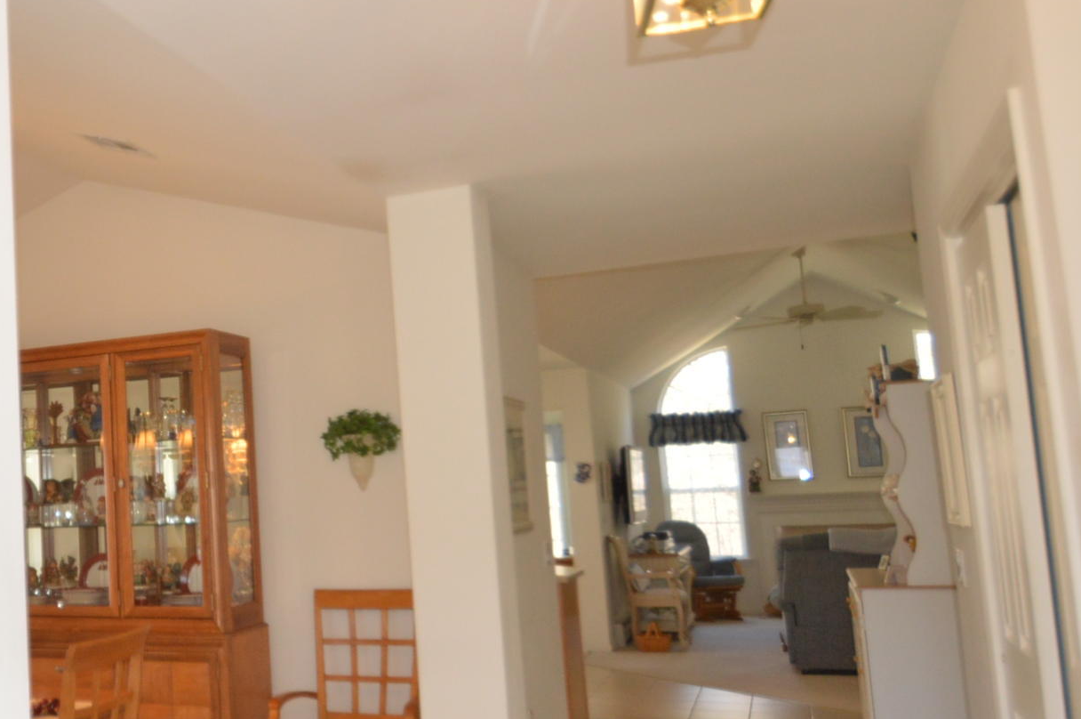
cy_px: 369
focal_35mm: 37
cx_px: 150
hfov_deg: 47.7
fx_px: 1110
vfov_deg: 35.9
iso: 400
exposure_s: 1/125
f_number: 4
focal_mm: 10
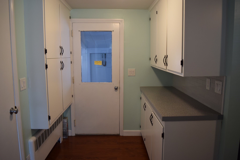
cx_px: 120
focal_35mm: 27
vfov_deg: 47.9
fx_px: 180
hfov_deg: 67.4
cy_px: 80
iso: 400
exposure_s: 1/60
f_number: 4
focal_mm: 18
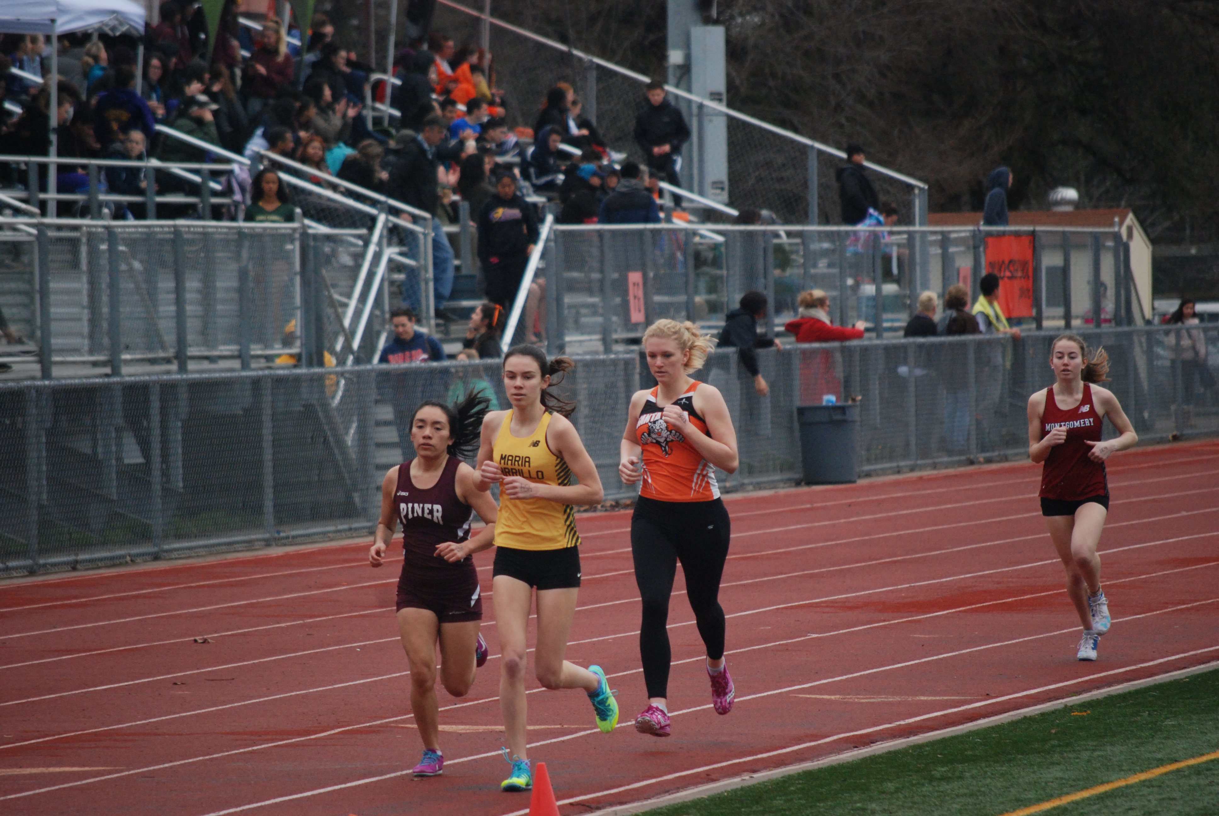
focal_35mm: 300
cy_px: 408
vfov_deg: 4.6
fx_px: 10170
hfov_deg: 6.9
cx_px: 610
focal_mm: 200
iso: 1000
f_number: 5.6
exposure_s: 1/1000
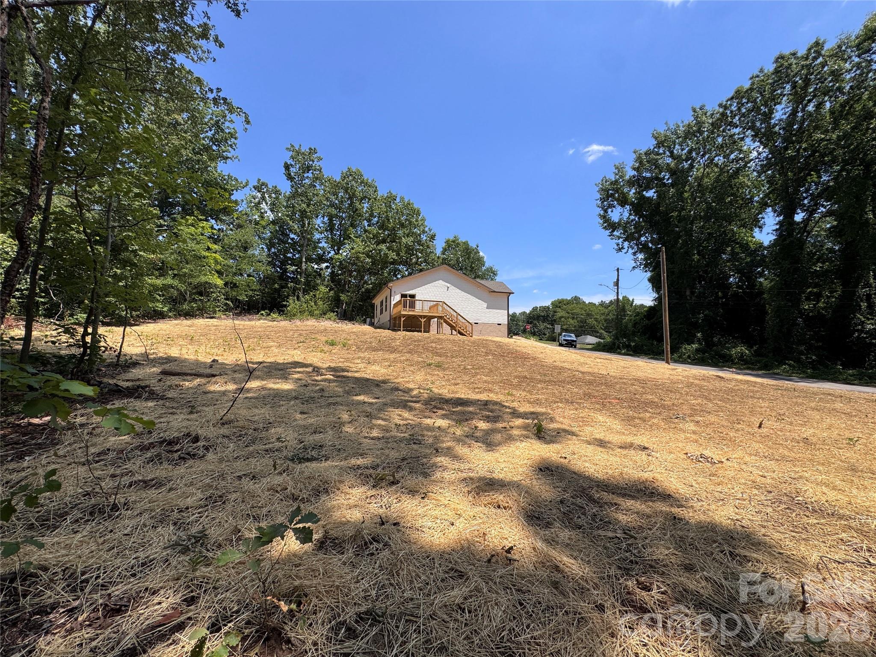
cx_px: 438
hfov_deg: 102.1
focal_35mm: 14
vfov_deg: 85.7
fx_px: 354
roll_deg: -0.7
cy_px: 328
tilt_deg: +2.7
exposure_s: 1/2028
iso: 50
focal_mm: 2.22
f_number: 2.2
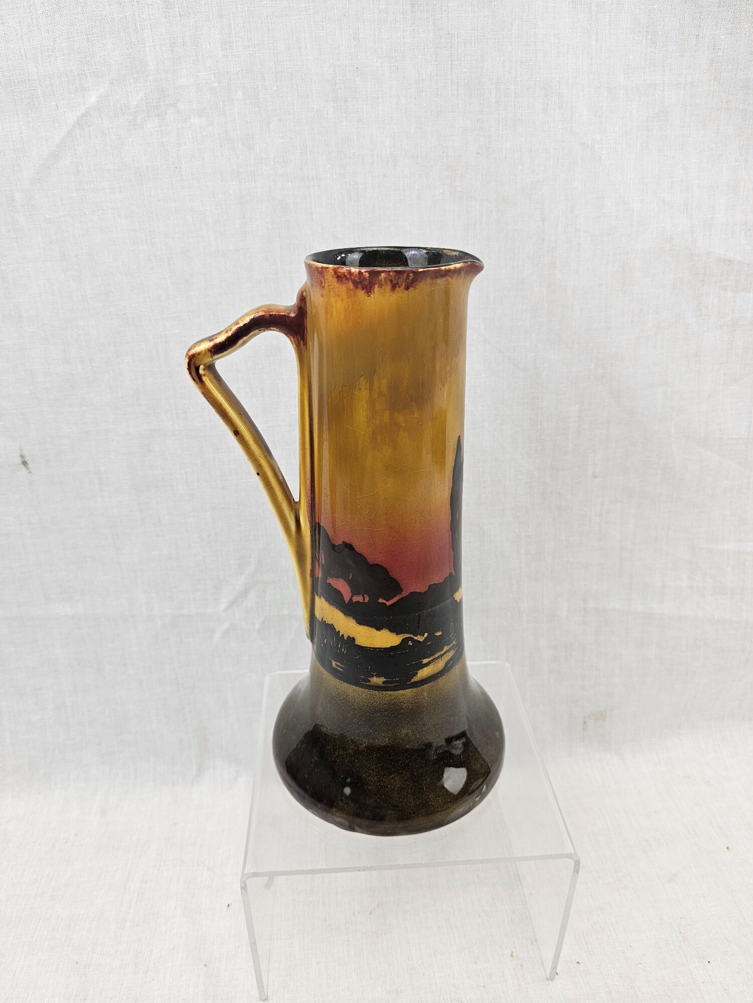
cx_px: 376
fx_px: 667
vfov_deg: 73.9
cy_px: 502
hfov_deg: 58.9
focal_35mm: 23
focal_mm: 6.3
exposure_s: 1/100
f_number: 1.7
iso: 40
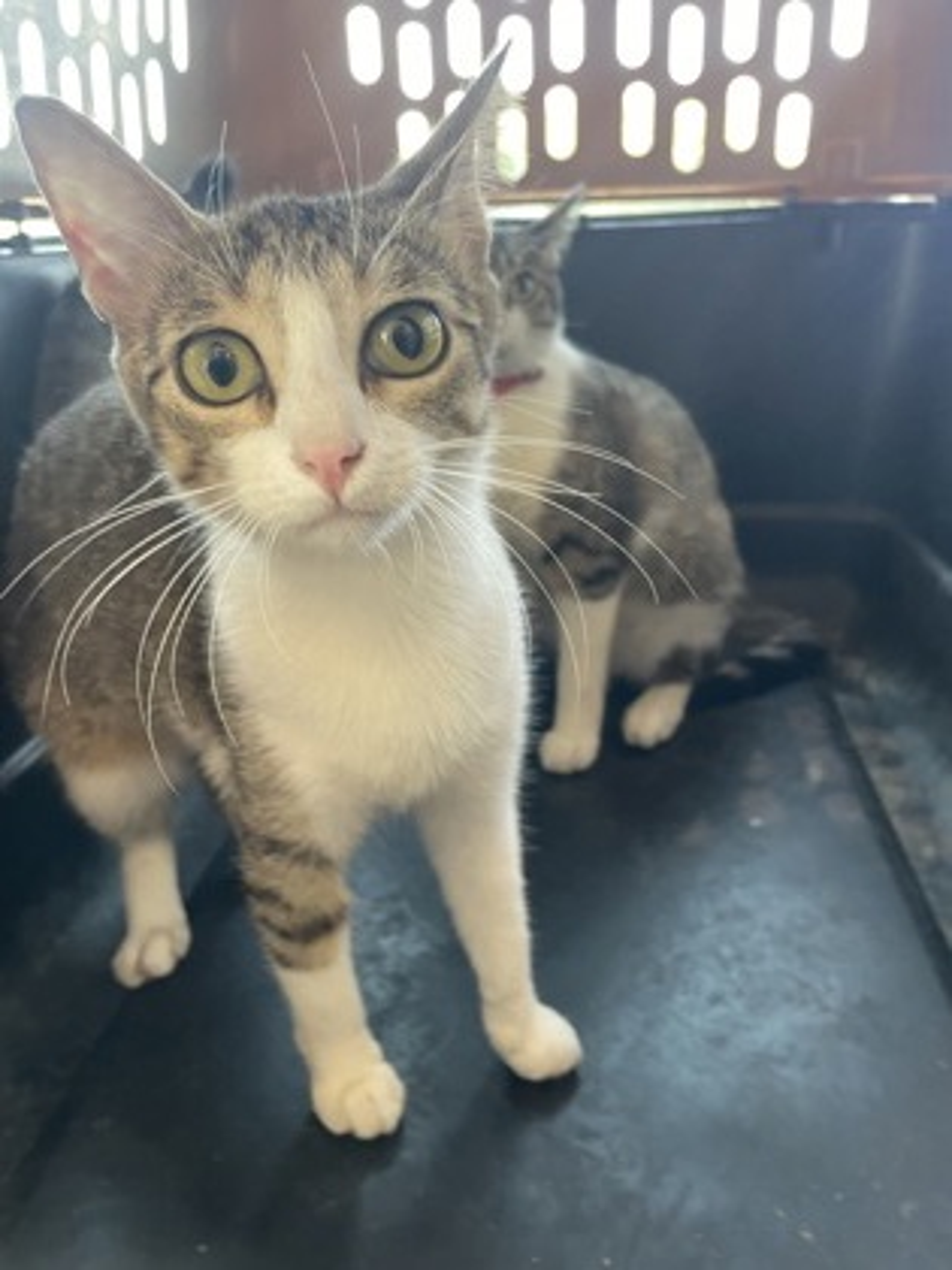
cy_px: 635
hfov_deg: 53.1
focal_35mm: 26
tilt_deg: -20.0
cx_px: 476
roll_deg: +2.9
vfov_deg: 67.3
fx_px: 953
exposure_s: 1/60
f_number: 1.6
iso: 200
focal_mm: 4.2
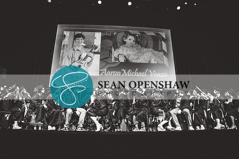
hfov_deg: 73.7
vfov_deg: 53.2
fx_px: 159
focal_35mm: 24
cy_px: 80
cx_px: 120
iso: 2500
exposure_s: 1/160
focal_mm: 24
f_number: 2.8
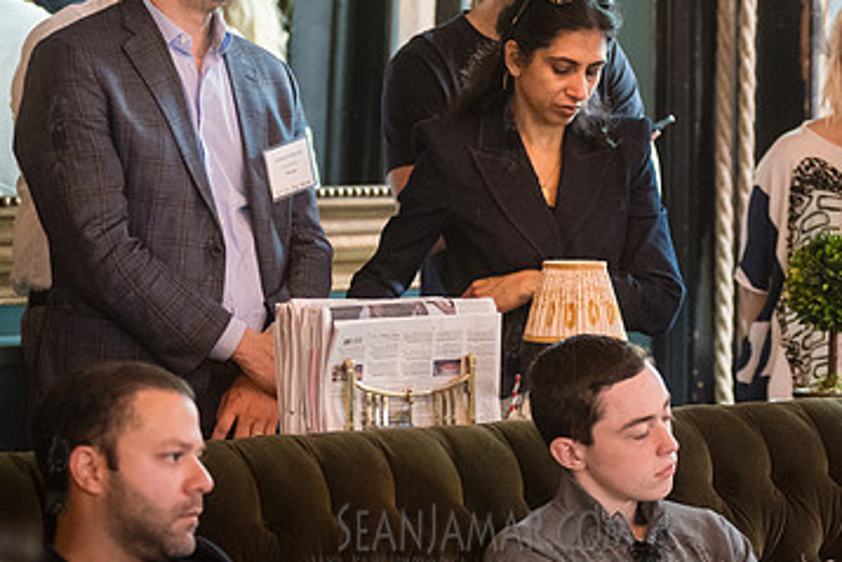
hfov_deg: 13.4
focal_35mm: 153
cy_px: 131
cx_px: 513
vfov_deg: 9.0
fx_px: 3580
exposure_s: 1/200
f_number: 3.2
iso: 5000
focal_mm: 92
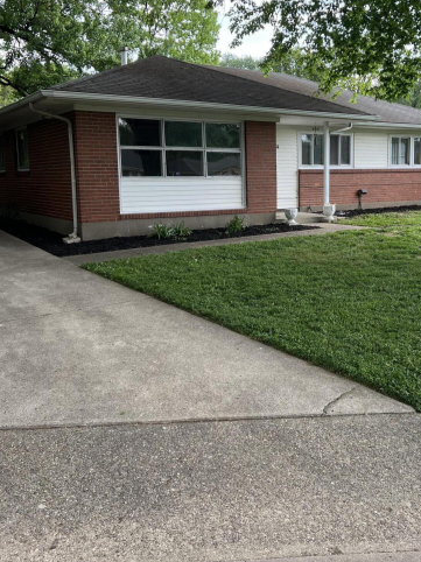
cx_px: 272
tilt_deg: -6.0
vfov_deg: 51.2
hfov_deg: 39.3
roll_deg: +1.4
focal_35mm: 36
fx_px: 584
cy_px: 243
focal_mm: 5.7
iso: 50
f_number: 1.5
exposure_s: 1/473
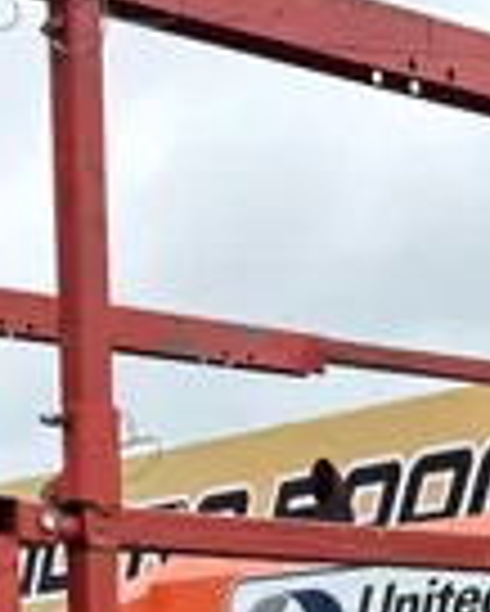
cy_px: 1280
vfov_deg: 12.2
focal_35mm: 137
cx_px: 261
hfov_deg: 11.3
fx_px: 2481
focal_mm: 5.96
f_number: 1.6
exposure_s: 1/1115
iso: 50
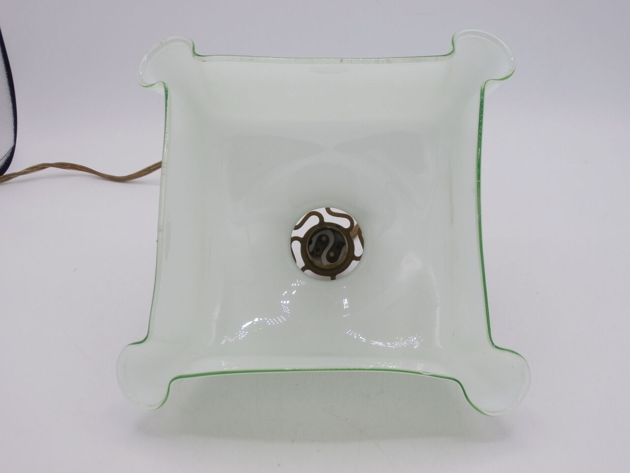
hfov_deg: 49.0
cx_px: 315
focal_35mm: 38
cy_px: 236
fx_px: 692
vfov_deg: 37.7
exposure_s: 1/400
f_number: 3.9
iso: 100
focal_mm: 6.67
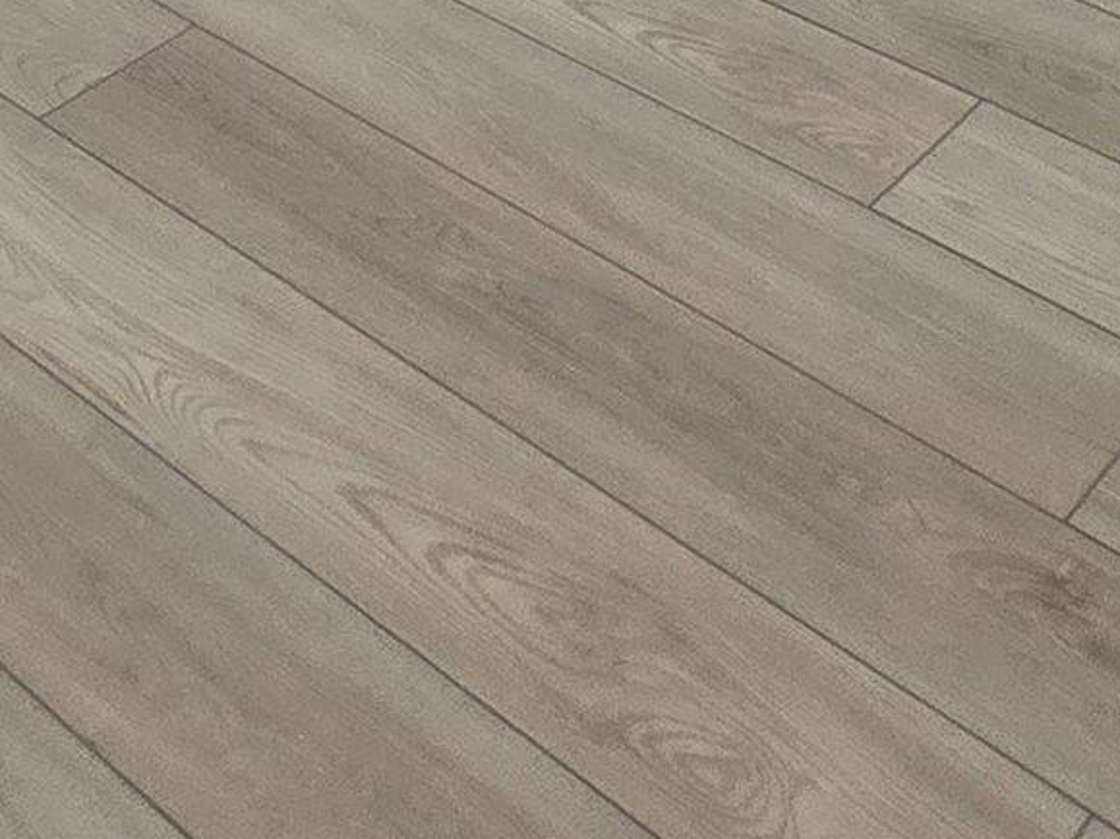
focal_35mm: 69
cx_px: 217
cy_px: -1001
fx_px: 2232
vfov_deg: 15.3
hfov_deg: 27.6
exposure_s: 1/120
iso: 80
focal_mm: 2.2
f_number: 2.2
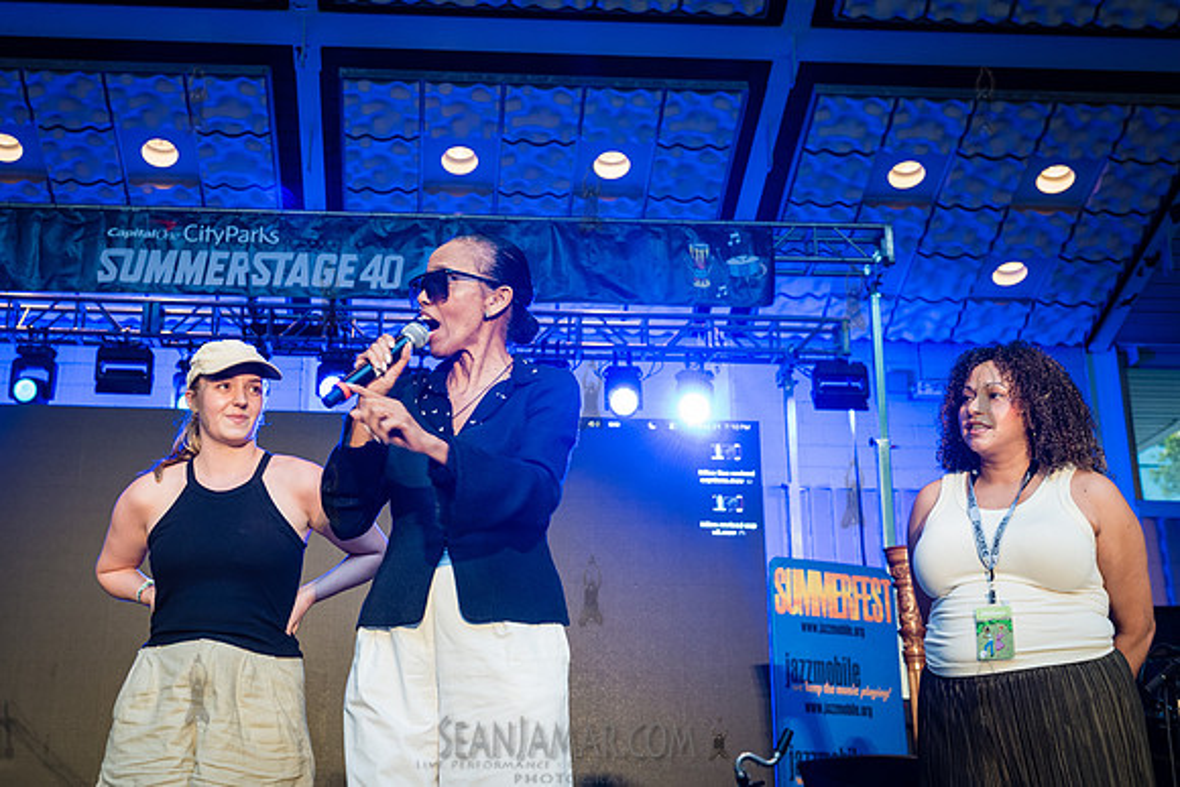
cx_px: 491
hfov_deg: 42.0
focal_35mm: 47
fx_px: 1533
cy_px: 312
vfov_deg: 28.7
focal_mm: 38
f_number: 6.3
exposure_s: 1/100
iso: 1600
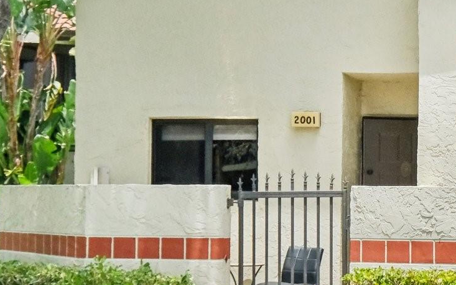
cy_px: 61
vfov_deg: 13.8
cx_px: 594
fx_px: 1168
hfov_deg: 20.2
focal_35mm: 94
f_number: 5.6
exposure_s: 1/4700
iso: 1600
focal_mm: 21.9
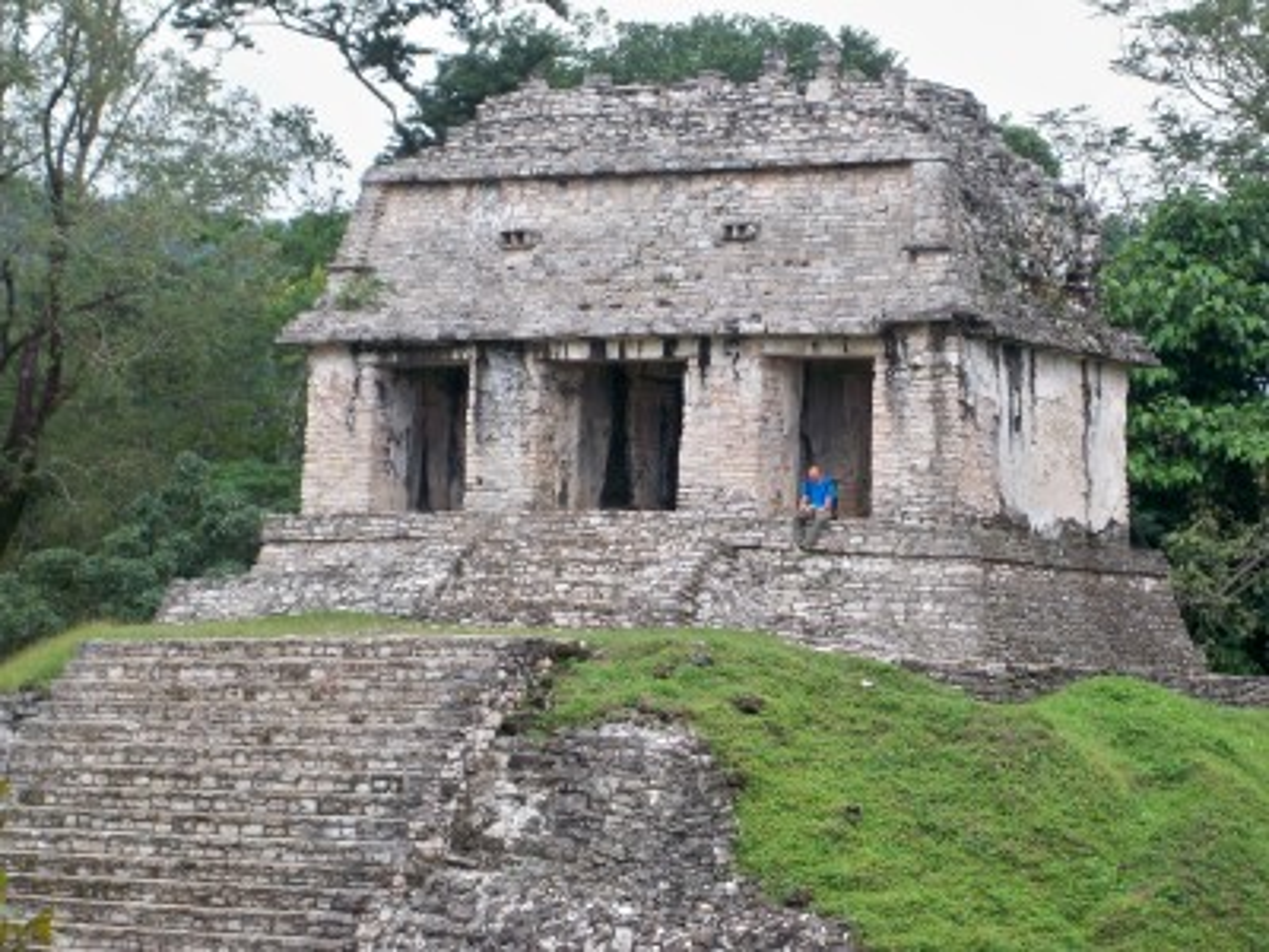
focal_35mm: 105
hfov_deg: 18.7
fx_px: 3849
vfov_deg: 14.1
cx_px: 634
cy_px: 476
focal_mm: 18.8
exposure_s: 1/100
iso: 80
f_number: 5.7
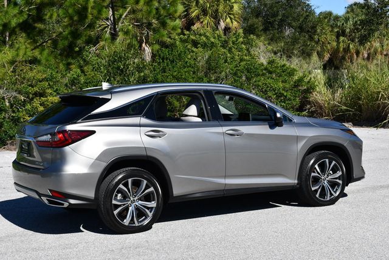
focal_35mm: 64
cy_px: 130
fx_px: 692
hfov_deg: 31.4
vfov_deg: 21.3
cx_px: 194
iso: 100
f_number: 9
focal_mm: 32
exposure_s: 1/320
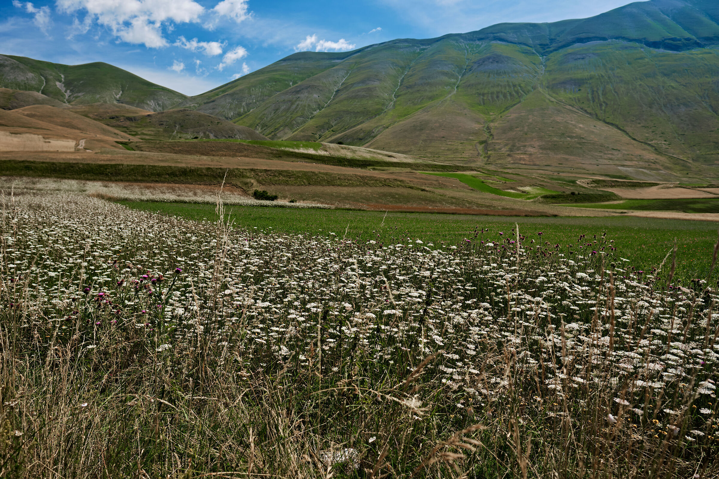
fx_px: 479
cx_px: 360
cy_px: 240
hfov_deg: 73.7
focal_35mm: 24
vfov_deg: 53.1
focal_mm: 16
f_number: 4
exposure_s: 1/600
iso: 160
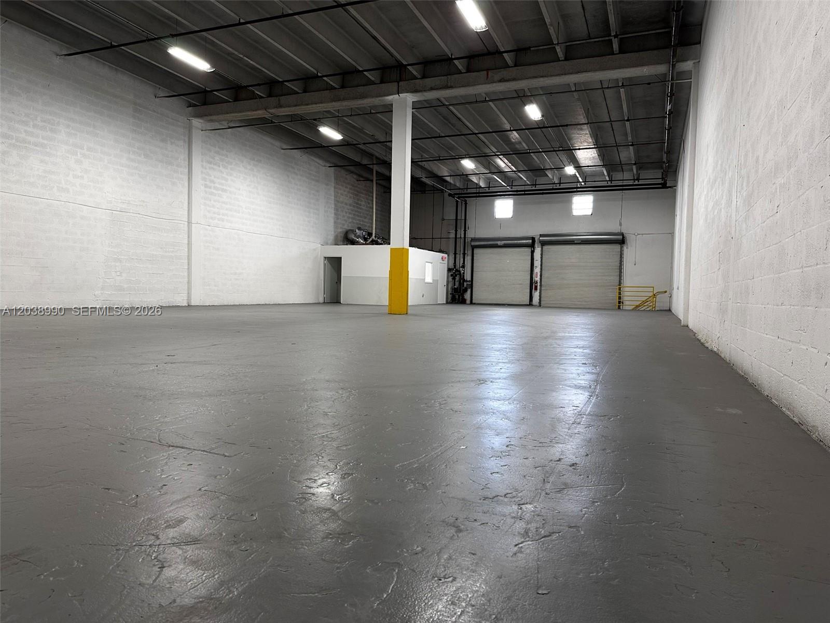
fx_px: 575
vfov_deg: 56.8
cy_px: 312
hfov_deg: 71.6
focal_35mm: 24
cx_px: 415
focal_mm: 6.86
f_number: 1.78
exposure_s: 1/60
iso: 125
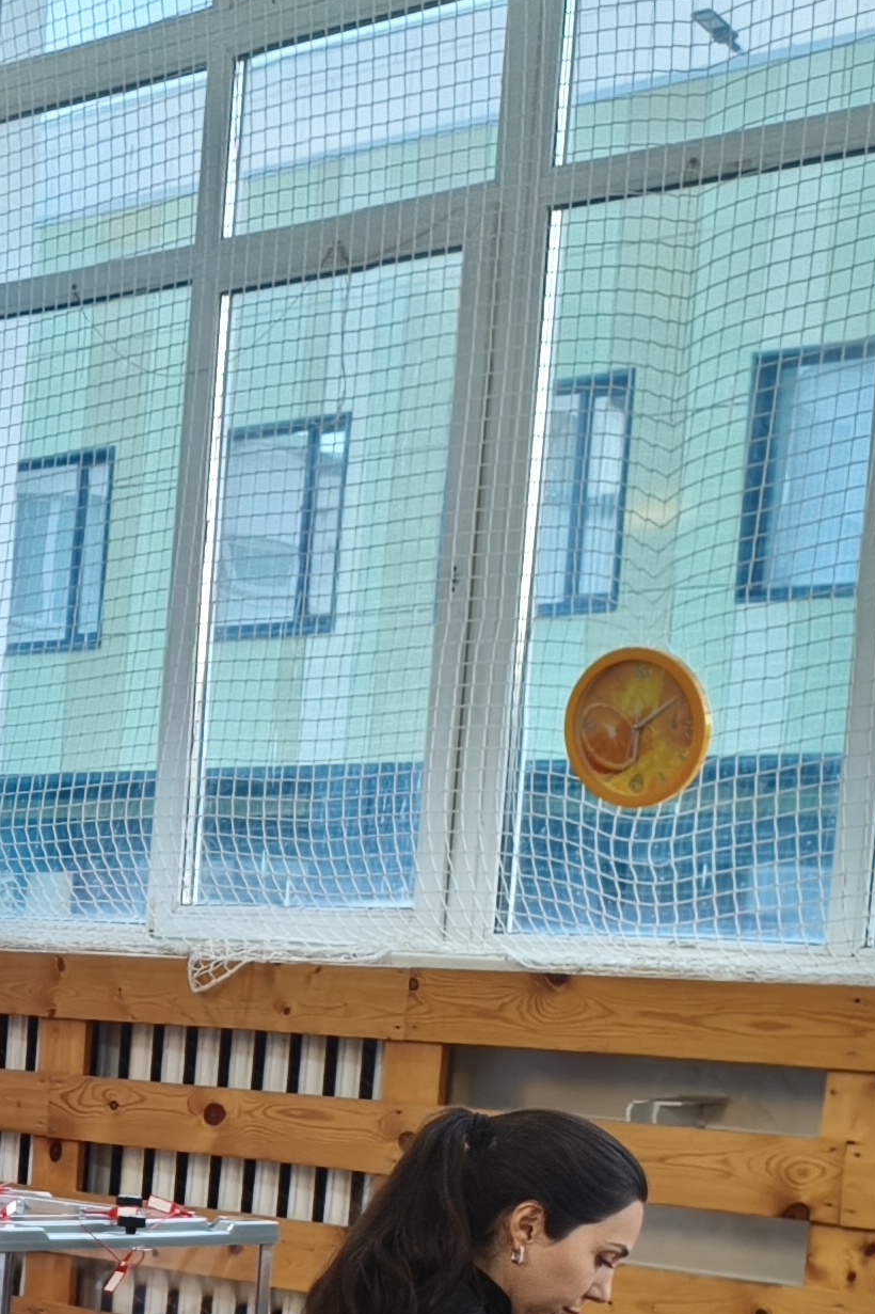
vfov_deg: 21.8
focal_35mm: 90
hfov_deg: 13.4
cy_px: 1303
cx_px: -769
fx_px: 3283
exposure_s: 1/50
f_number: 1.5
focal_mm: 4.94
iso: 160
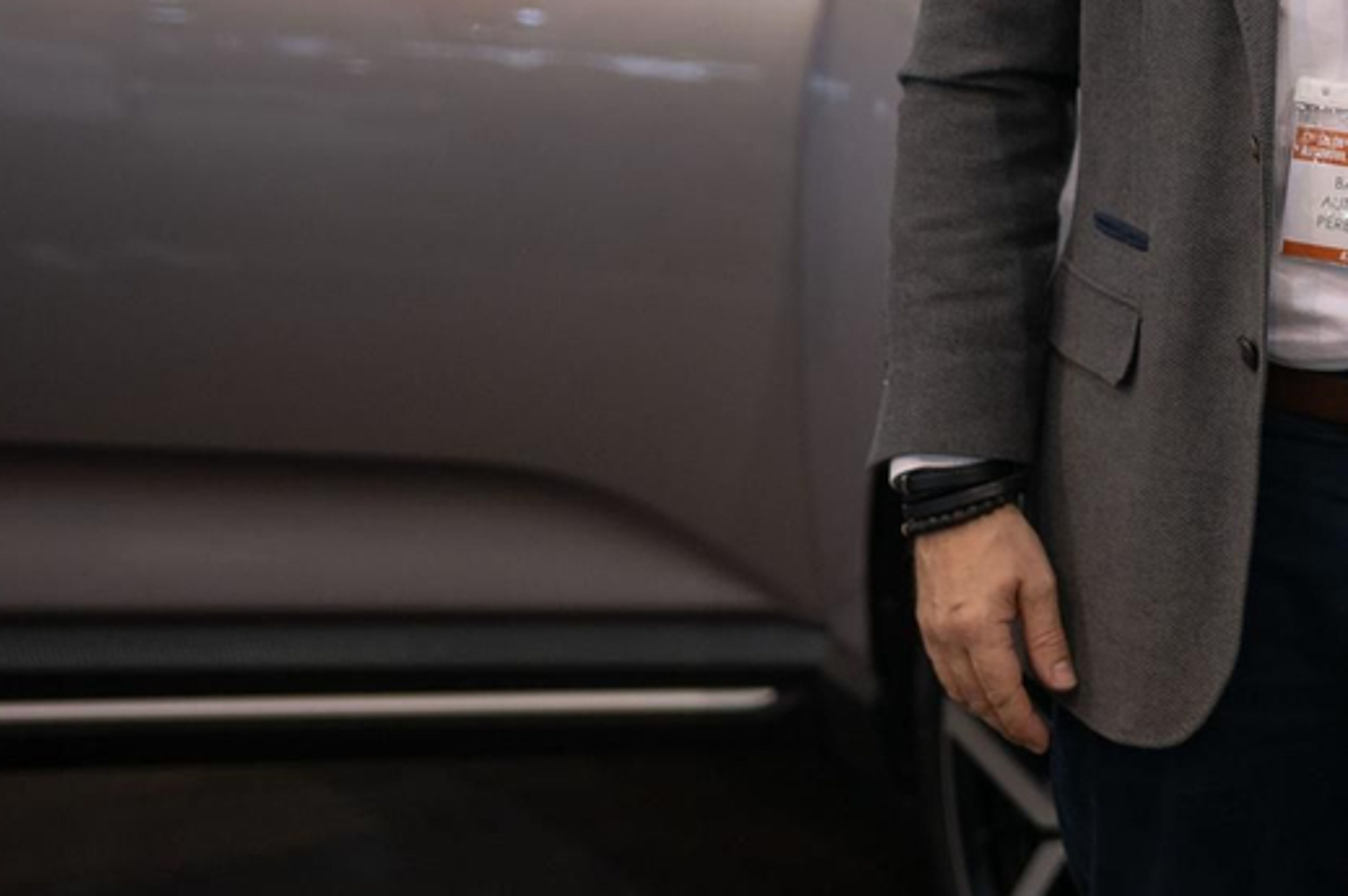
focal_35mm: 108
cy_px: -135
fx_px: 4040
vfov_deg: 12.4
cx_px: 1803
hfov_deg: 17.6
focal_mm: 35
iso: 320
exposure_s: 1/250
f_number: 1.4
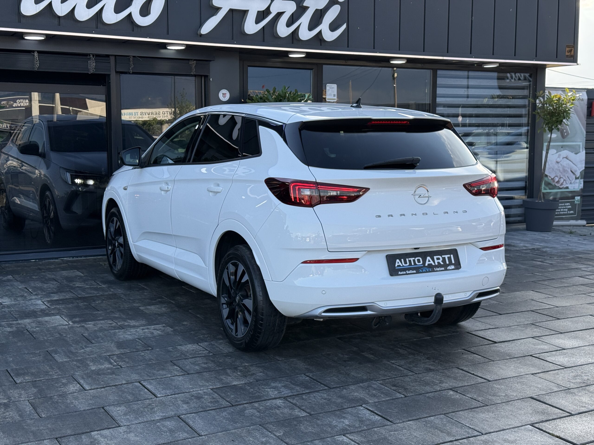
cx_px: 297
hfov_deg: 39.7
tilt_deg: -6.0
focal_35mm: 48
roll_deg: -0.3
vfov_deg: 30.3
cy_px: 222
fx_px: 824
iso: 100
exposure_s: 1/1149
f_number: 1.78
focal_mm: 6.76
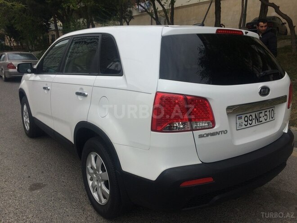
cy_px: 112
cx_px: 148
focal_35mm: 29
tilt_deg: -12.5
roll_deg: -1.1
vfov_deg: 48.2
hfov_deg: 61.7
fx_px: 249
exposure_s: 1/1580
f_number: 2.2
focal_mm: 4.15
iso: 32
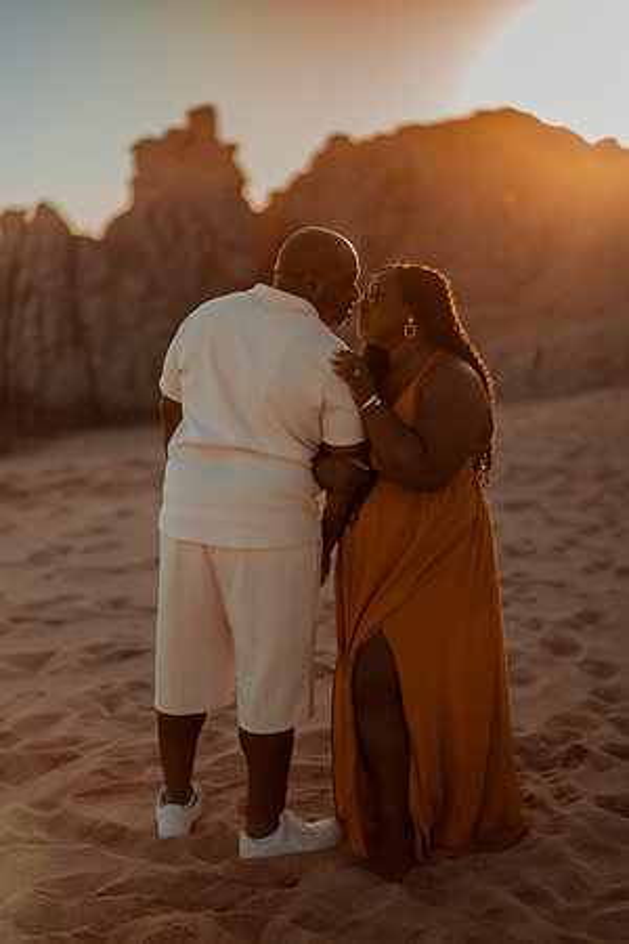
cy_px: 472
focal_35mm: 58
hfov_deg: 23.4
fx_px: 1520
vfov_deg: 34.5
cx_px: 314
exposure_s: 1/5000
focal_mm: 58
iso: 100
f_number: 1.4
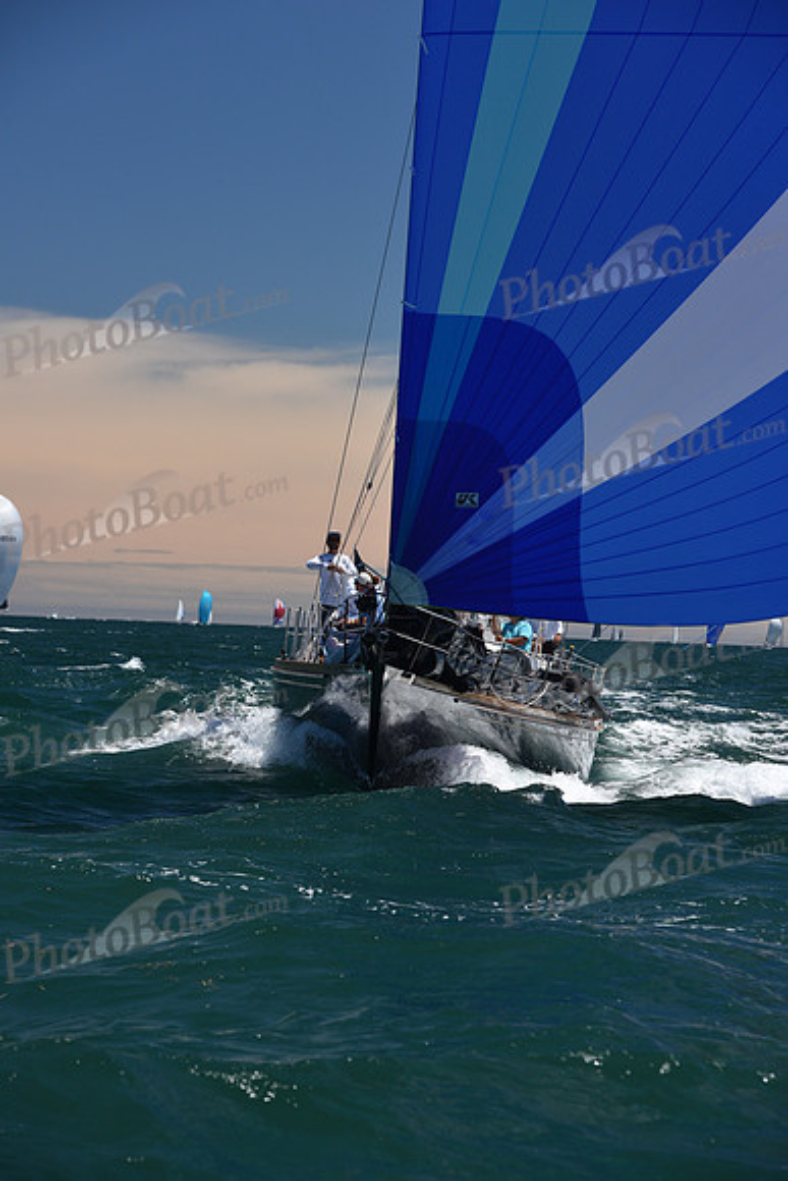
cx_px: 394
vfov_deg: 19.5
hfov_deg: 13.0
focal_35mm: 105
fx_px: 3445
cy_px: 590
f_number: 6.3
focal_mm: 105
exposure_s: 1/800
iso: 250
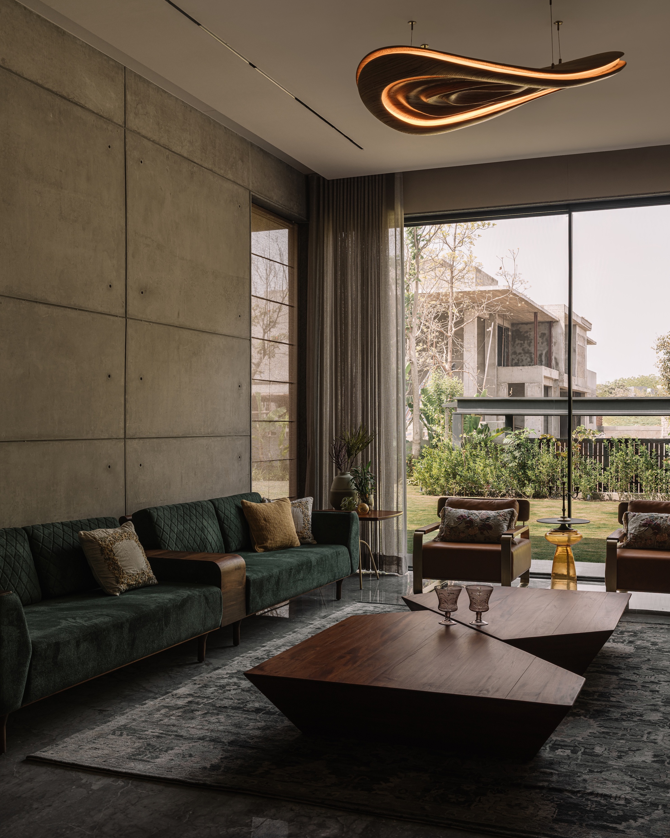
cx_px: 339
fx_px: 917
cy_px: 409
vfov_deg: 49.1
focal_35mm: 37
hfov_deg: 40.1
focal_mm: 45
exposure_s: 1/8
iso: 100
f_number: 10
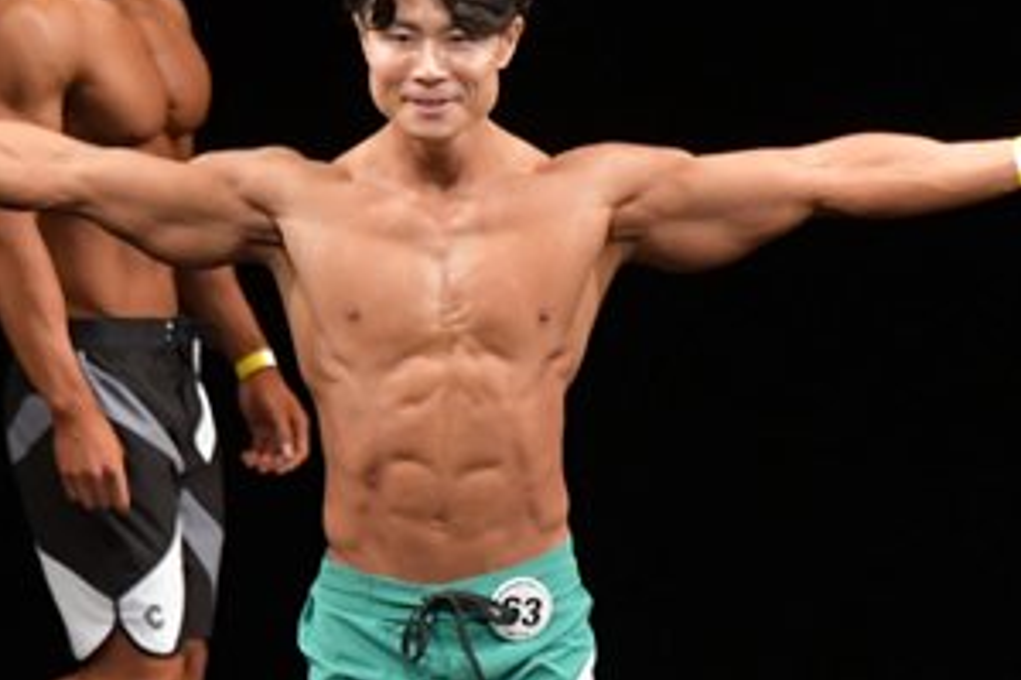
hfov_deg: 2.8
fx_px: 20918
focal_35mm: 738
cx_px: 879
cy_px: 690
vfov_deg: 1.9
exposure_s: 1/400
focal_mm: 190
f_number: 5.6
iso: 3200
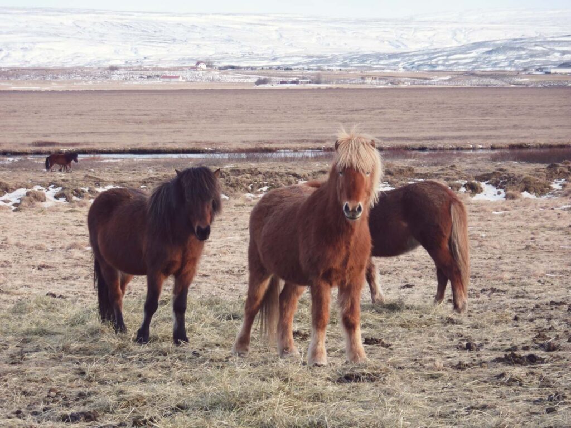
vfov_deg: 9.4
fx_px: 2606
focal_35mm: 158
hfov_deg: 12.5
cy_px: 214
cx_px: 286
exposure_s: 1/100
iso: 80
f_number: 4.5
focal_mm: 25.9
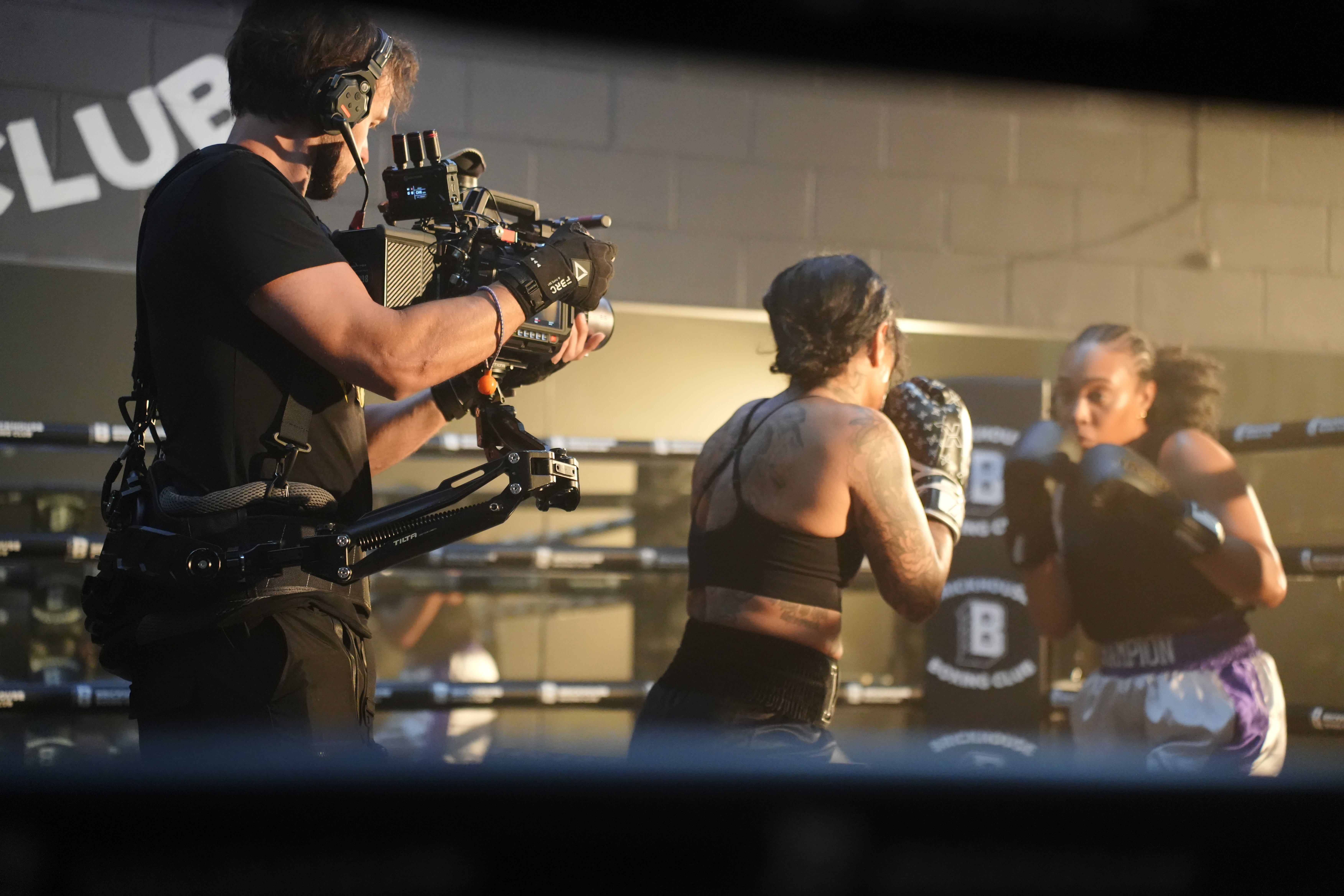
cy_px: 448
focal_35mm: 75
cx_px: 672
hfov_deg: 27.0
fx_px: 2800
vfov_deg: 18.2
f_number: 2.8
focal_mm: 75
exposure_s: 1/500
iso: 8000
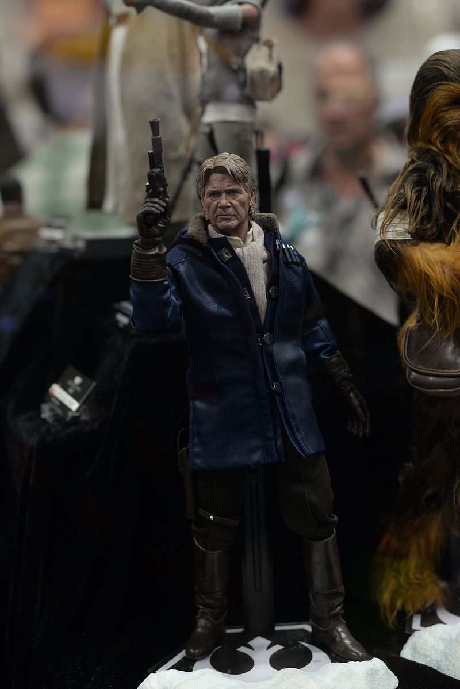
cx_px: 230
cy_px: 344
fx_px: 957
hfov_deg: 27.0
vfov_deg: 39.6
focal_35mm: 50
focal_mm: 50
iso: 1600
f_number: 3.5
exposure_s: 1/100
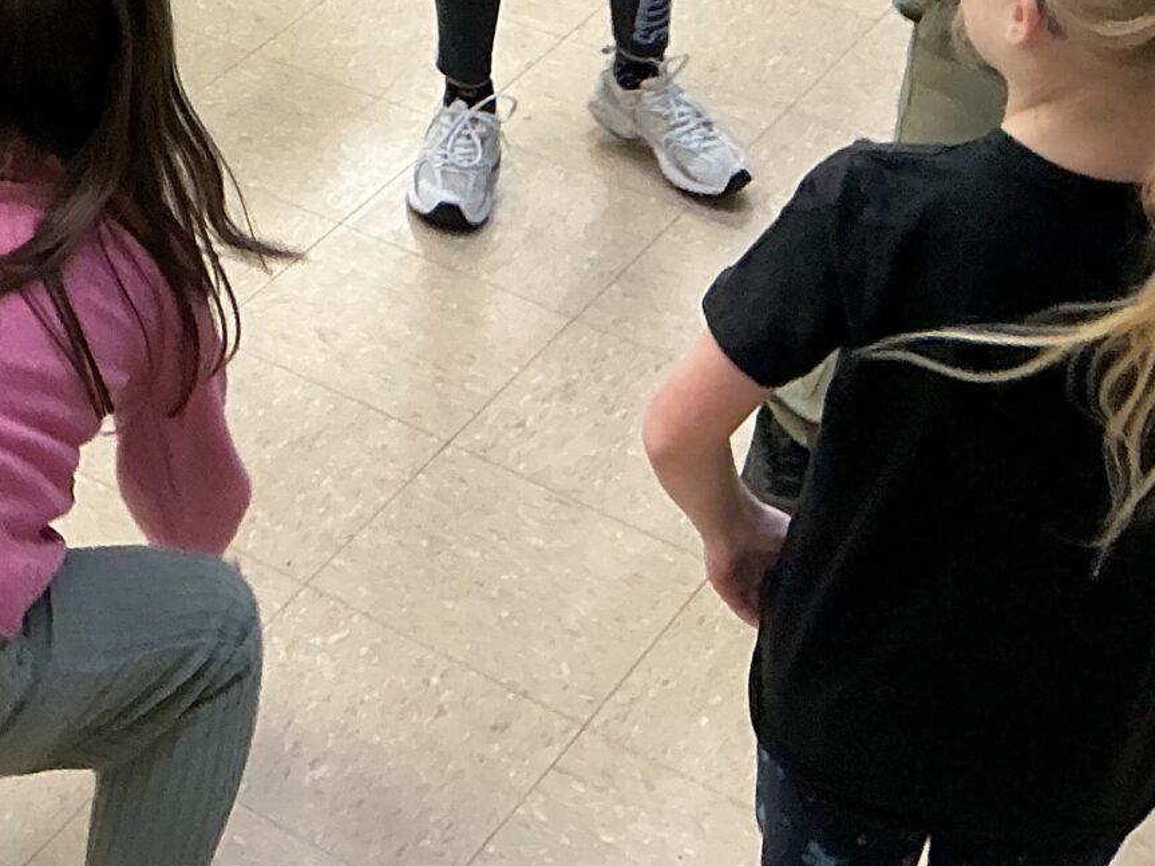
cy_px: -368
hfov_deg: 20.4
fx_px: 2869
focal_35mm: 86
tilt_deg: -20.8
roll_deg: +2.4
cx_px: -439
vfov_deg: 16.0
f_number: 1.8
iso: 80
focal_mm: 3
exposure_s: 1/50
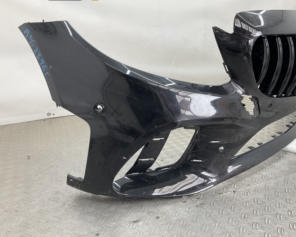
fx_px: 272
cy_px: 121
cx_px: 159
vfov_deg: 47.1
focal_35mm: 31
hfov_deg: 57.1
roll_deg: +0.1
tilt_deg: -19.2
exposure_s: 1/120
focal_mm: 3
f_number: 1.8
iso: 32
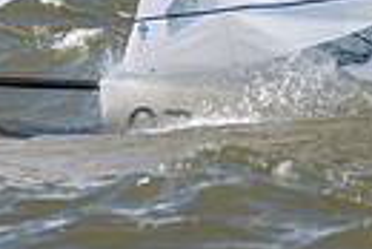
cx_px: 392
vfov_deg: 1.5
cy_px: -290
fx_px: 9755
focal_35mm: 943
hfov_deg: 2.2
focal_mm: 200
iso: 320
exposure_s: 1/2500
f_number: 5
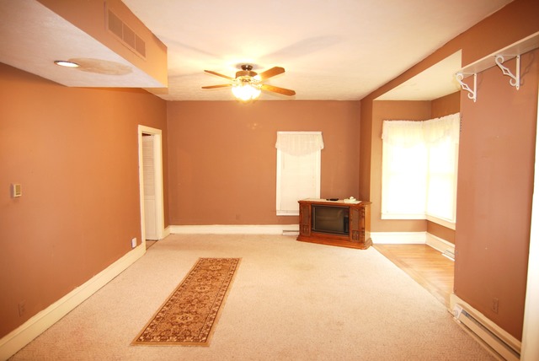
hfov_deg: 89.9
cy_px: 180
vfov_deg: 67.5
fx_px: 270
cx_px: 270
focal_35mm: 18
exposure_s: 1/20
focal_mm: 12
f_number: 4
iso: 200
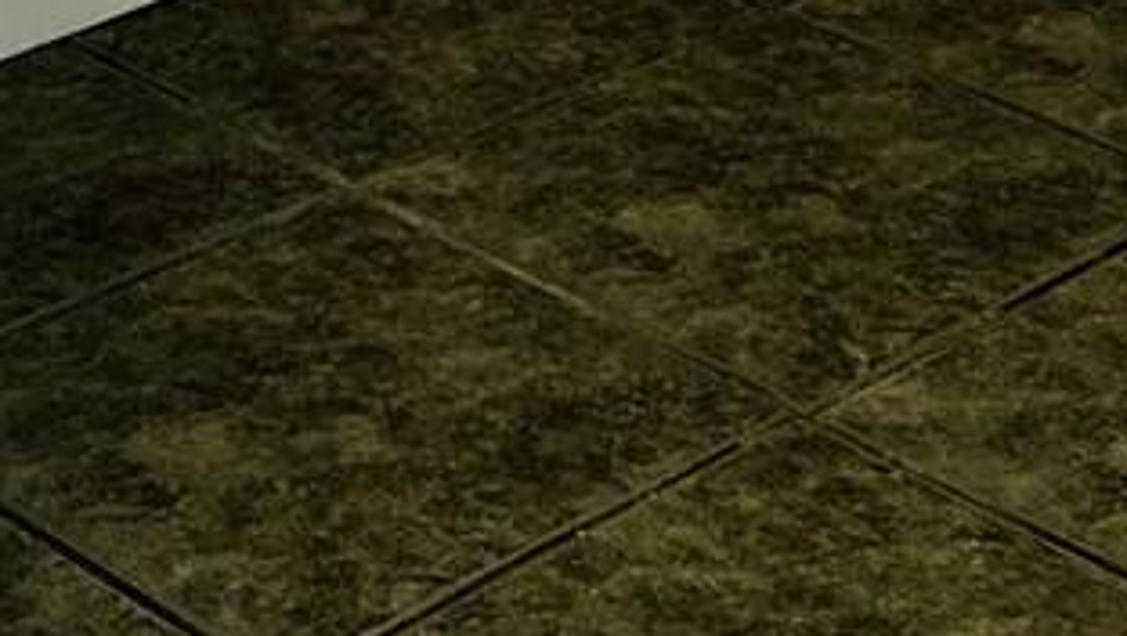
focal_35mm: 134
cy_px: -1232
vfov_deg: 7.9
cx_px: 513
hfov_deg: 16.0
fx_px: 4007
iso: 125
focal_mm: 6.86
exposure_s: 1/60
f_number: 1.78
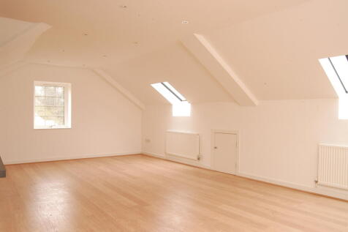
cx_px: 174
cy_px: 116
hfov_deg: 67.4
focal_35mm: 27
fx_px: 261
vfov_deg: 47.9
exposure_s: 1/6
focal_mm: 18
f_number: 10
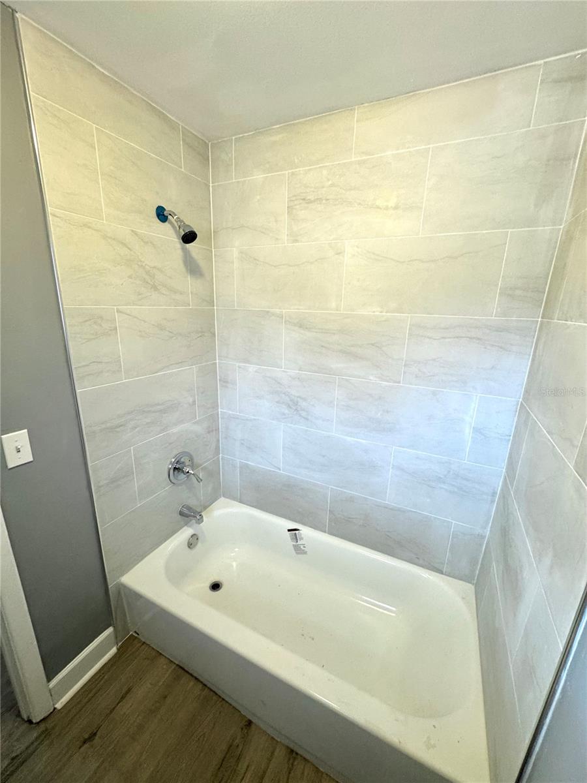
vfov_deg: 102.1
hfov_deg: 85.7
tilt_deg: -15.7
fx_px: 317
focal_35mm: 14
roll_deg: -0.6
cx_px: 294
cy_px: 392
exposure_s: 1/60
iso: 200
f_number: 2.2
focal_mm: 2.22
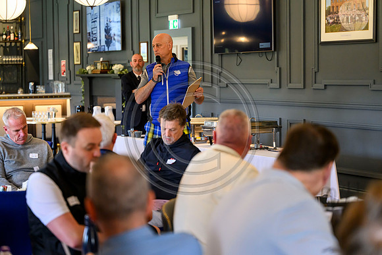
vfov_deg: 16.3
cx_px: 191
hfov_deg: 24.2
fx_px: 892
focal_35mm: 84
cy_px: 128
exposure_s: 1/400
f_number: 2.8
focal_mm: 84
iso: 4000
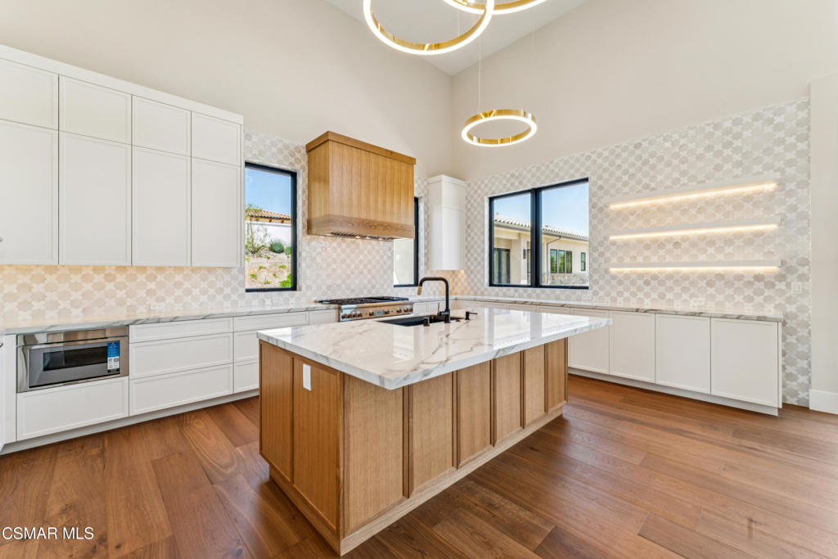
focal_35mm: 15
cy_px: 280
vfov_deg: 78.5
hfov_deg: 101.5
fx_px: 342
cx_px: 419
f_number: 13
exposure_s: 1/6
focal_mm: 14.7
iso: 100
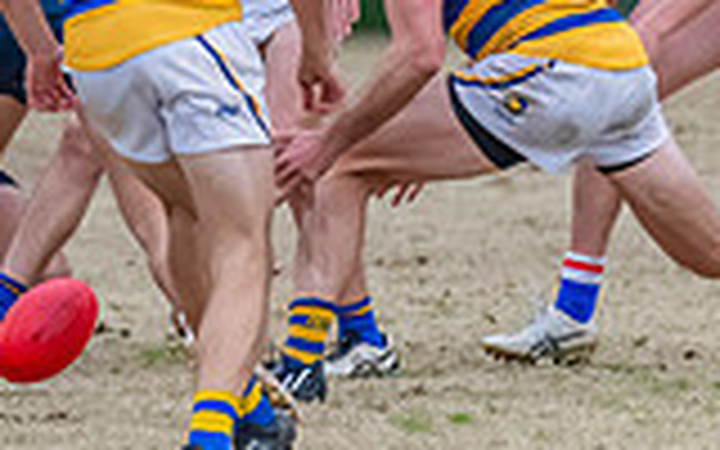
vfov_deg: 0.7
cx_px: -165
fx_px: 35242
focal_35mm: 1796
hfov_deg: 1.2
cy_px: -66
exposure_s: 1/1600
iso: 6400
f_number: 6.3
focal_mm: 460
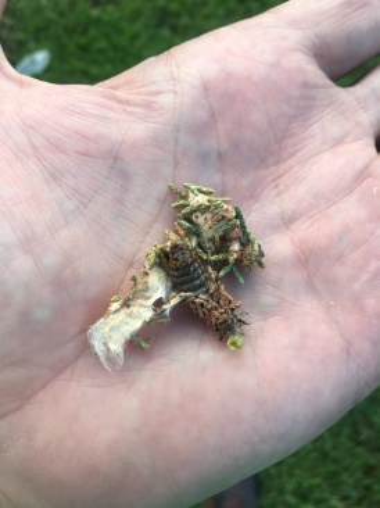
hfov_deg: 48.2
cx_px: 190
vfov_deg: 61.7
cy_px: 254
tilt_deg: -71.1
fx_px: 425
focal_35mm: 29
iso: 25
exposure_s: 1/141
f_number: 2.2
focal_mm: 4.15
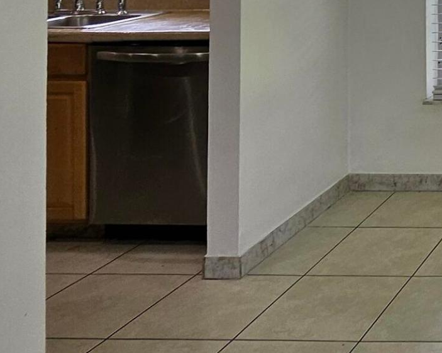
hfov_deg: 25.3
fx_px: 680
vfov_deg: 25.6
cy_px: -87
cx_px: 692
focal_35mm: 52
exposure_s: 1/60
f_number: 2.2
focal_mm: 1.7
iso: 32
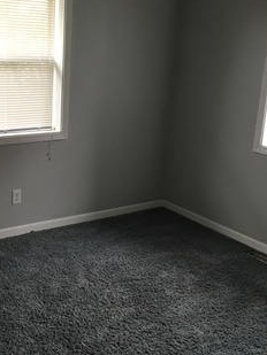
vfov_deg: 42.0
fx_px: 462
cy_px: 160
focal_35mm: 45
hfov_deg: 31.6
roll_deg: -3.4
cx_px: 68
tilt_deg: -15.3
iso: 64
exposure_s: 1/15
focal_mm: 4.15
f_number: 2.2
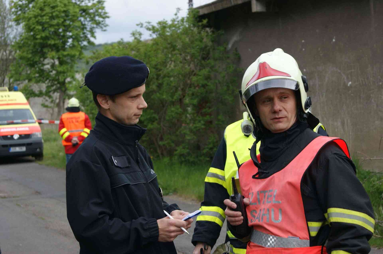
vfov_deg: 16.5
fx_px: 877
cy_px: 127
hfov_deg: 24.6
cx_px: 192
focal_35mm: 82
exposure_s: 1/125
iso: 100
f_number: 6.3
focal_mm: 55
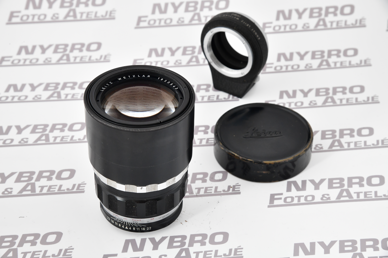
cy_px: 129
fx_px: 927
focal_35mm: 86
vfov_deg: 15.9
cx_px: 194
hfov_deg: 23.6
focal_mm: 86
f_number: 13
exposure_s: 1/125
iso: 2000
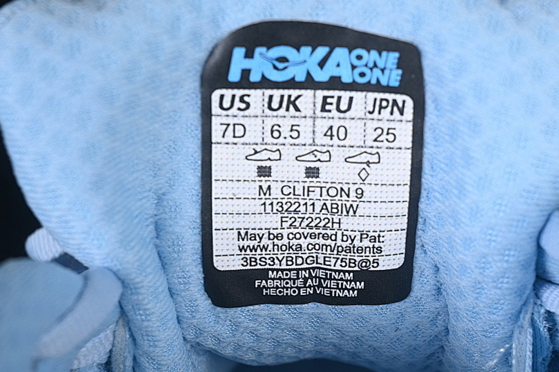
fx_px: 1553
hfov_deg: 20.4
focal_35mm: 100
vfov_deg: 13.7
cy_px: 231
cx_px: 323
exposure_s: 1/80
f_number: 7.1
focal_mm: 50
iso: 160
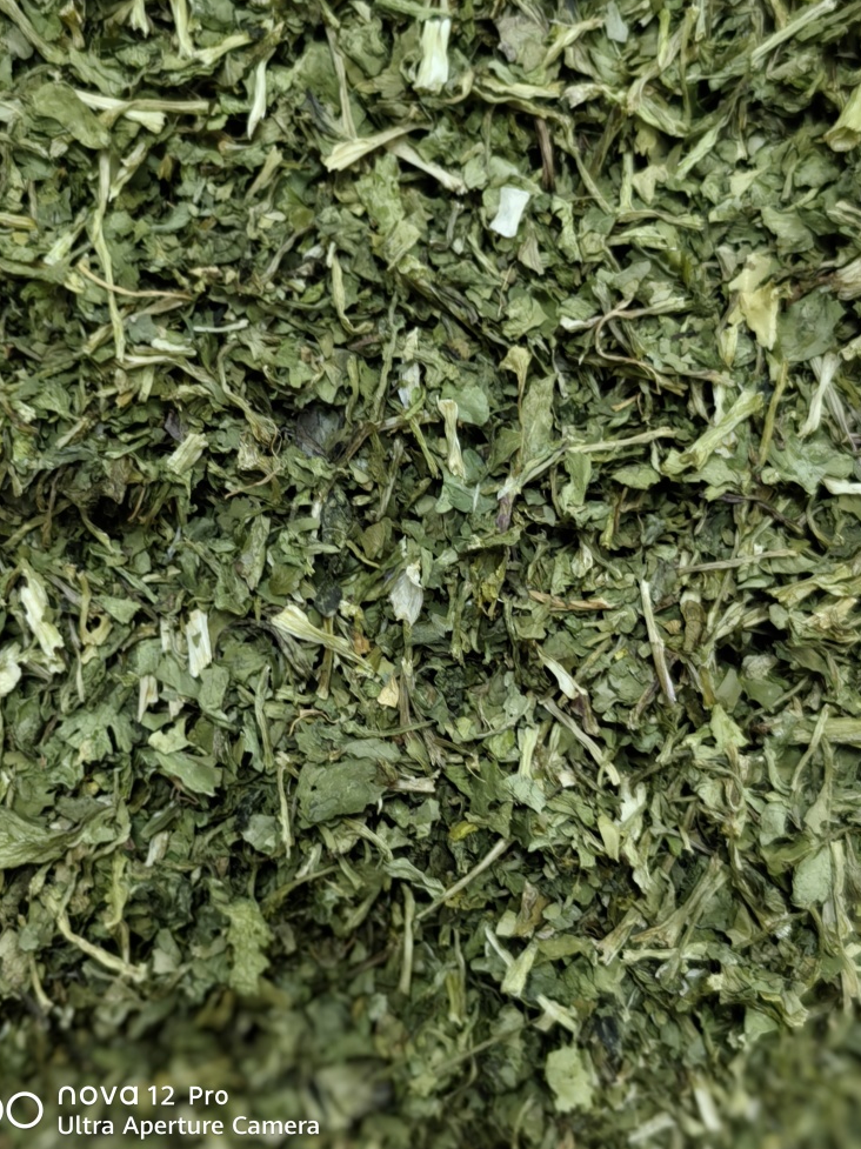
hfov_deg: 24.8
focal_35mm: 59
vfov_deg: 32.7
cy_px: 533
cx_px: 395
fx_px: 1958
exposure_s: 1/100
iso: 200
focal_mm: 5.72
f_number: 1.4
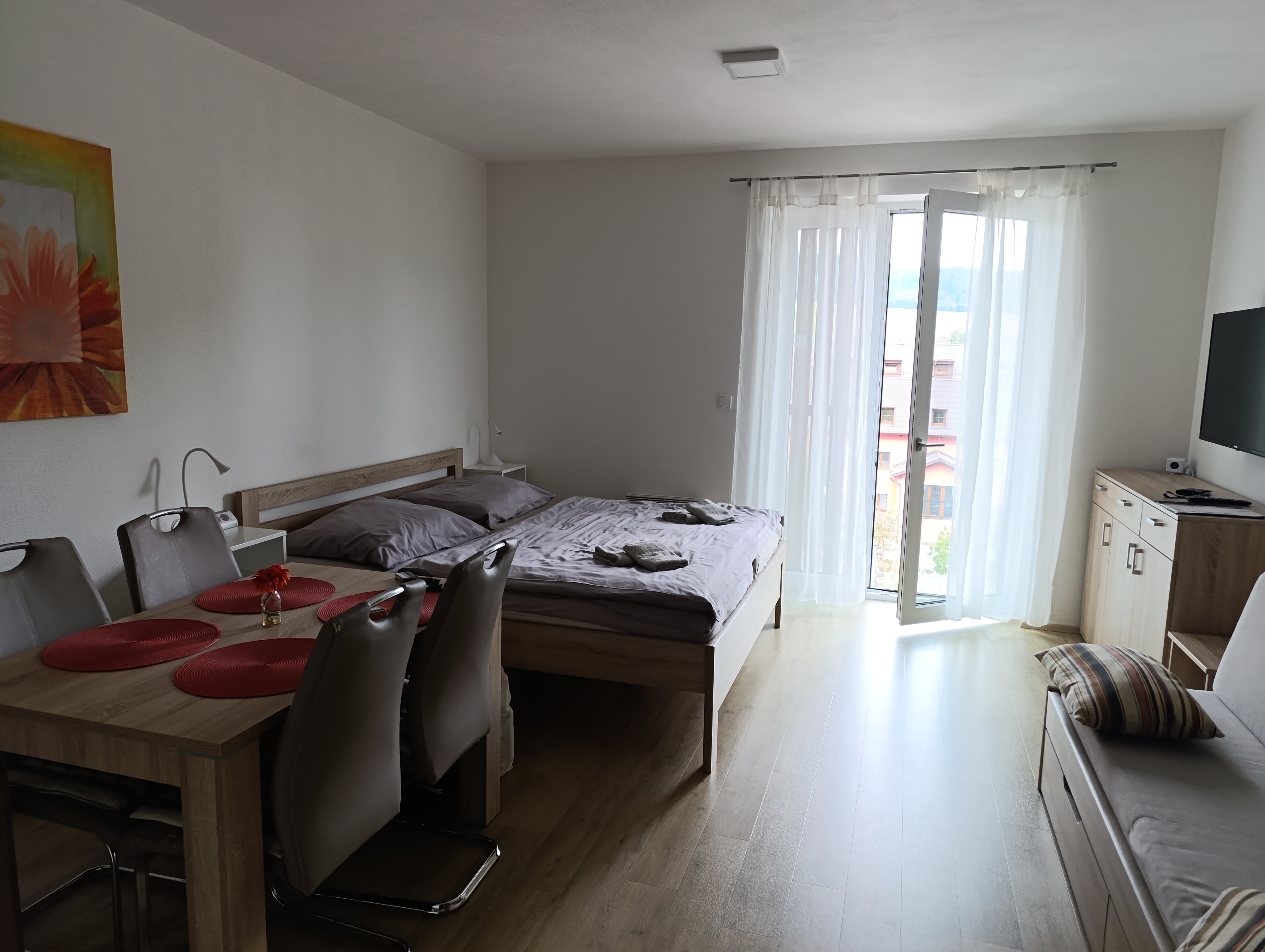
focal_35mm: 23
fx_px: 842
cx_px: 632
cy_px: 476
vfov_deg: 59.0
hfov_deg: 73.8
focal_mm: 6.14
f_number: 1.6
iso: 500
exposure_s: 1/100
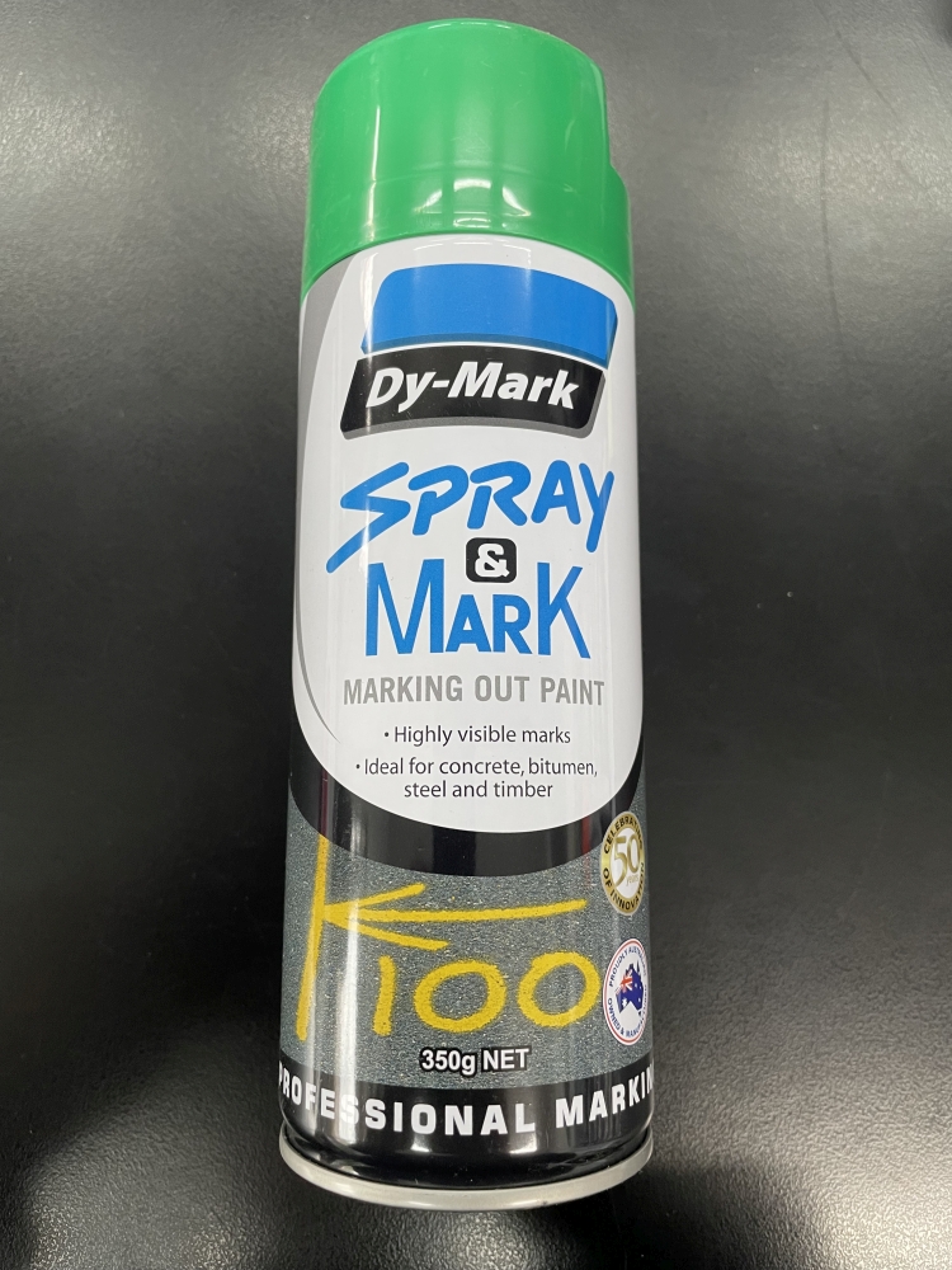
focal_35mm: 26
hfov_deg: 53.1
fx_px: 953
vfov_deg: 67.3
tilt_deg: -80.5
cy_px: 635
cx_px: 476
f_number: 1.6
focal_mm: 4.2
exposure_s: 1/50
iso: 100
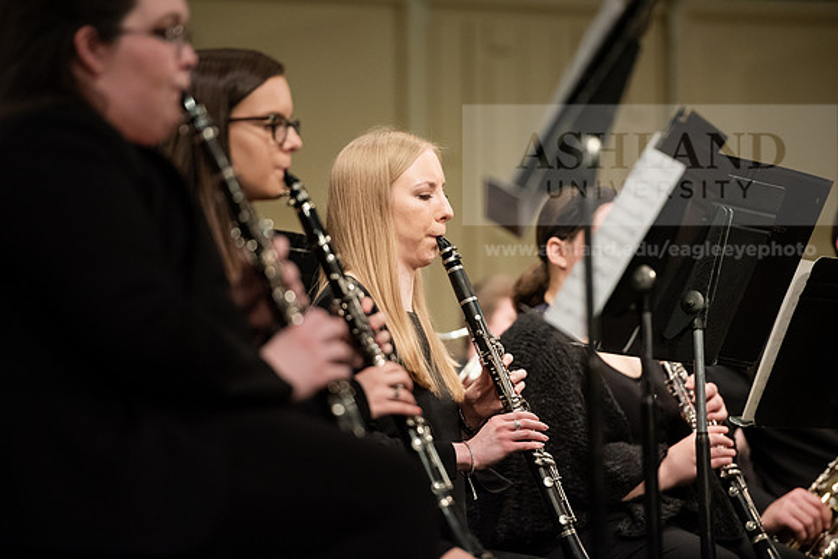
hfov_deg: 10.5
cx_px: 419
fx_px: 4540
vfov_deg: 7.0
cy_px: 280
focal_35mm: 195
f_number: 3.2
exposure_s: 1/200
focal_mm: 195
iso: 3200
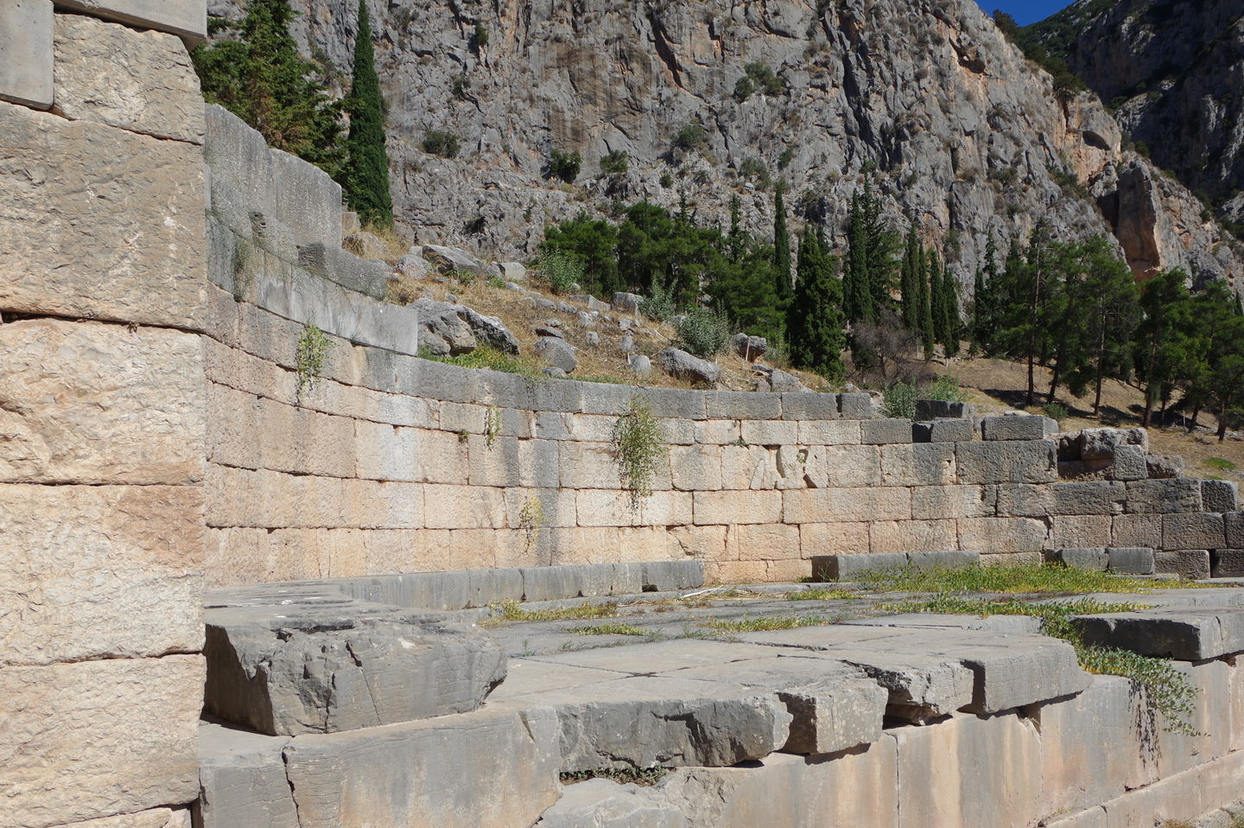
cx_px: 677
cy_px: 480
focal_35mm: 32
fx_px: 1105
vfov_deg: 40.9
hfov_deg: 58.7
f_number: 10
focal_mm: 16
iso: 100
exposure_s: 1/250
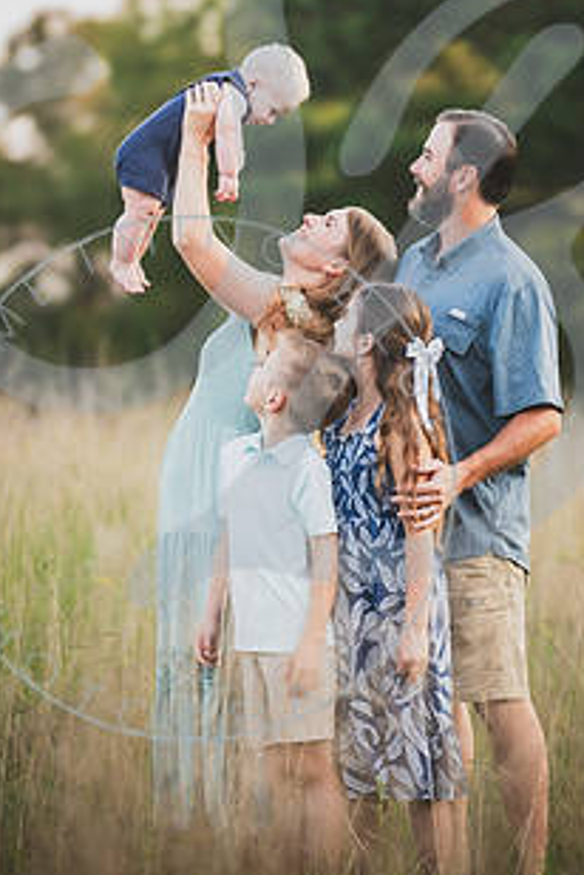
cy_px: 263
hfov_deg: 6.7
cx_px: 320
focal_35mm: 204
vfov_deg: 10.1
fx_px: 4964
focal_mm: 140
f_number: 2.8
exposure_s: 1/320
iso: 500
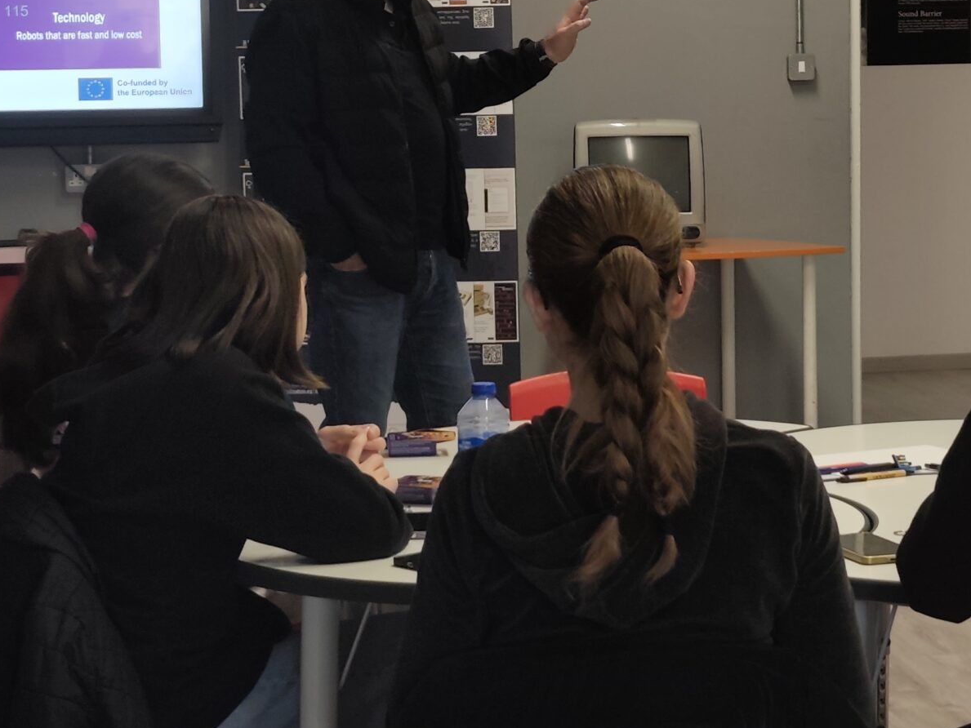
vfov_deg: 14.9
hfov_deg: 19.7
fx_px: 2777
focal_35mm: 99
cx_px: 670
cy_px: 177
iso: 200
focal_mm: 6.19
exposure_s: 1/60
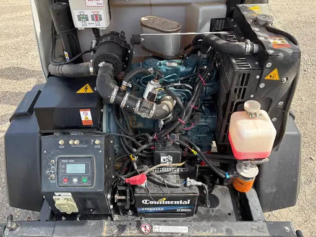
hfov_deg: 63.4
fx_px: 256
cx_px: 150
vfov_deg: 49.8
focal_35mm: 28
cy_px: 122
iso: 50
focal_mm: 5.96
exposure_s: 1/565
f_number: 1.6
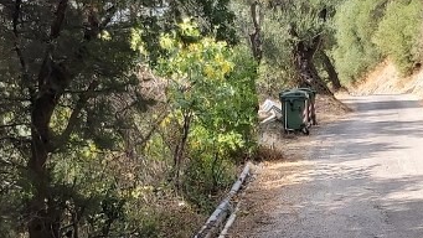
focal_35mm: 85
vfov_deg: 14.2
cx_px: 269
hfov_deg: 24.9
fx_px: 954
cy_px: 102
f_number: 1.7
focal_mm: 3.92
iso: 64
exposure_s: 1/609
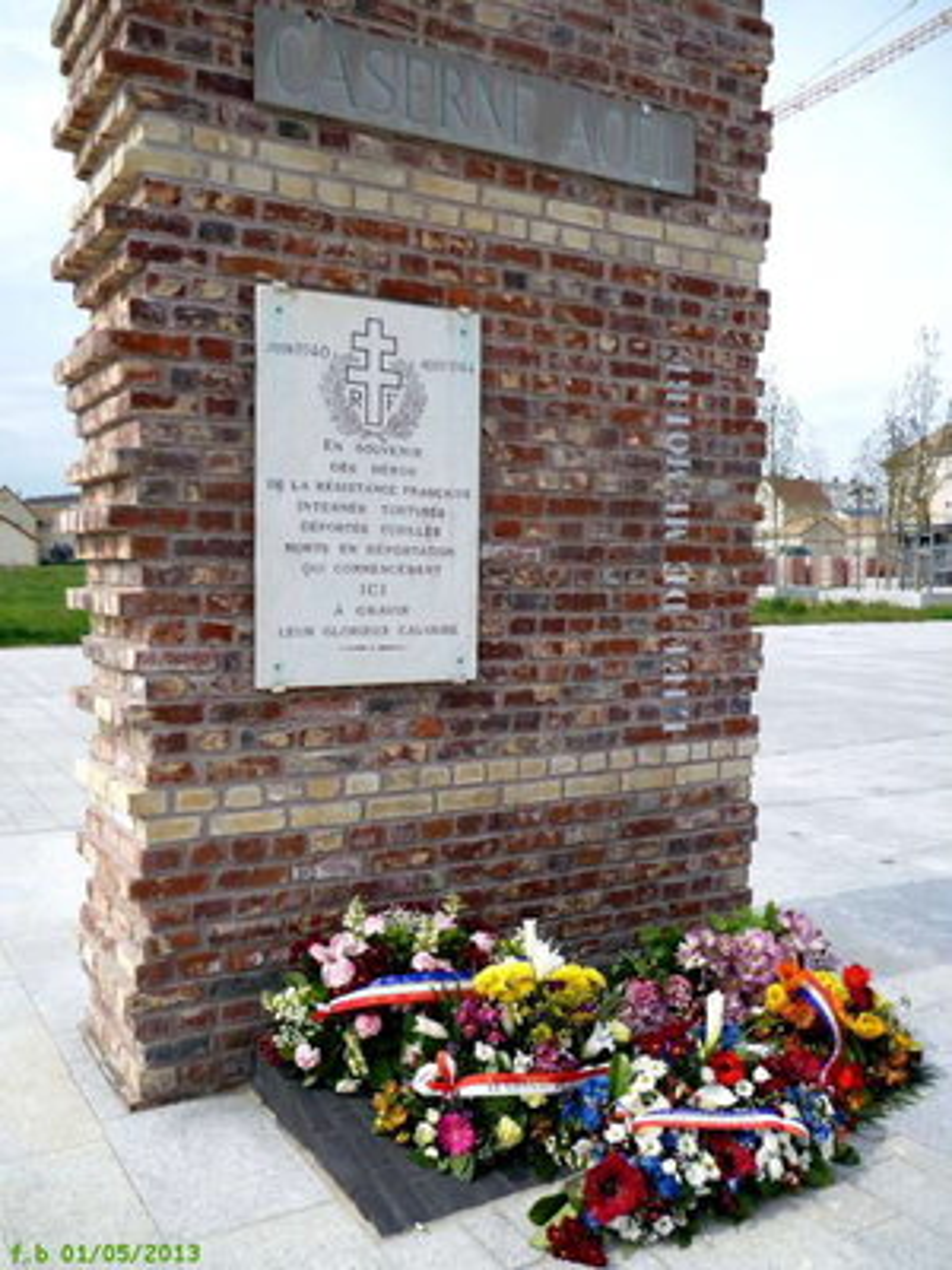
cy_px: 635
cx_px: 476
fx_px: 1137
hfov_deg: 45.4
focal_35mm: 31
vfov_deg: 58.4
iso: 80
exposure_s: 1/160
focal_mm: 5.5
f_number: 8
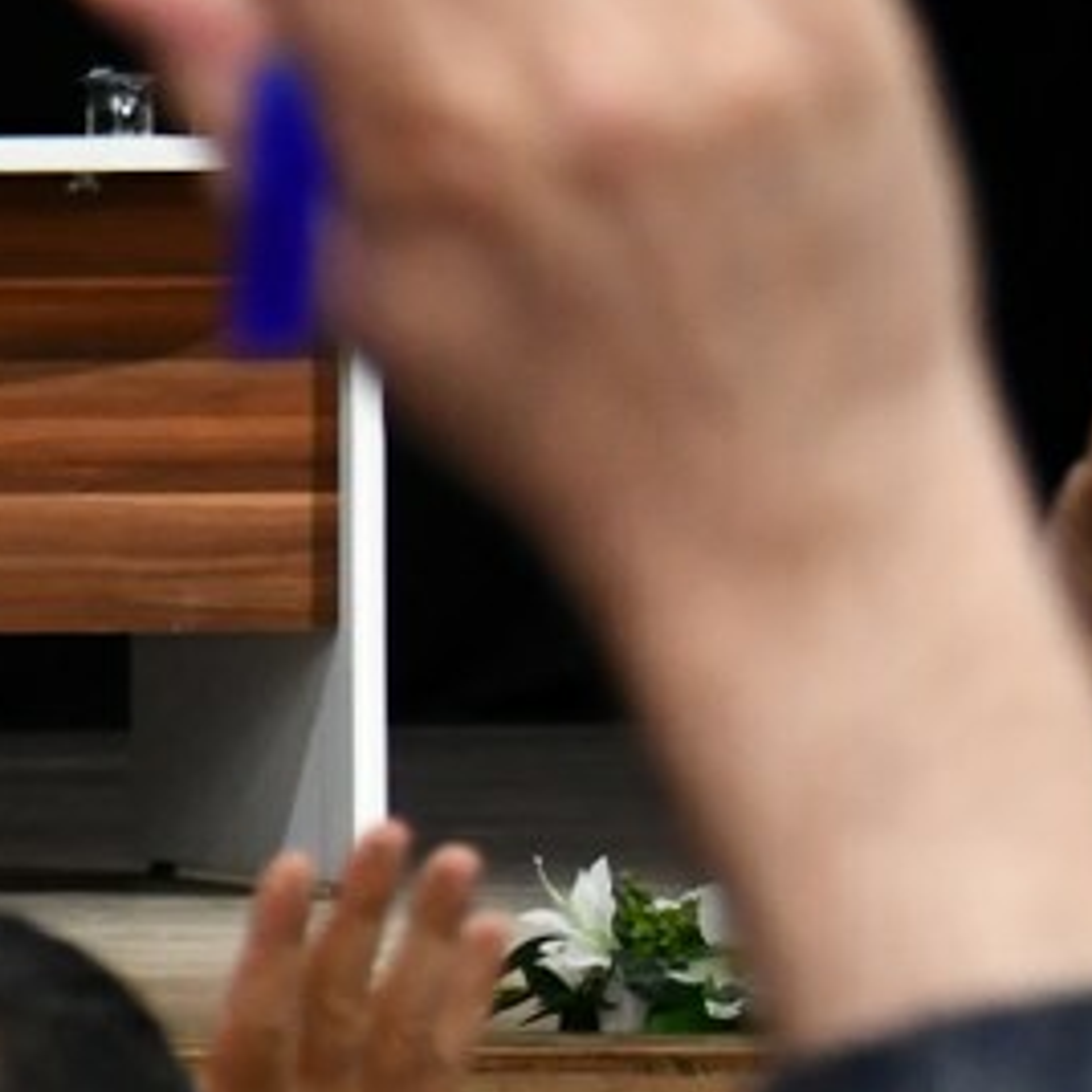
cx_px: -1840
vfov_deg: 7.6
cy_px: 497
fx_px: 8209
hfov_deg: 7.0
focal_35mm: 230
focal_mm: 46
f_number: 4
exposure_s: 1/200
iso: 2000
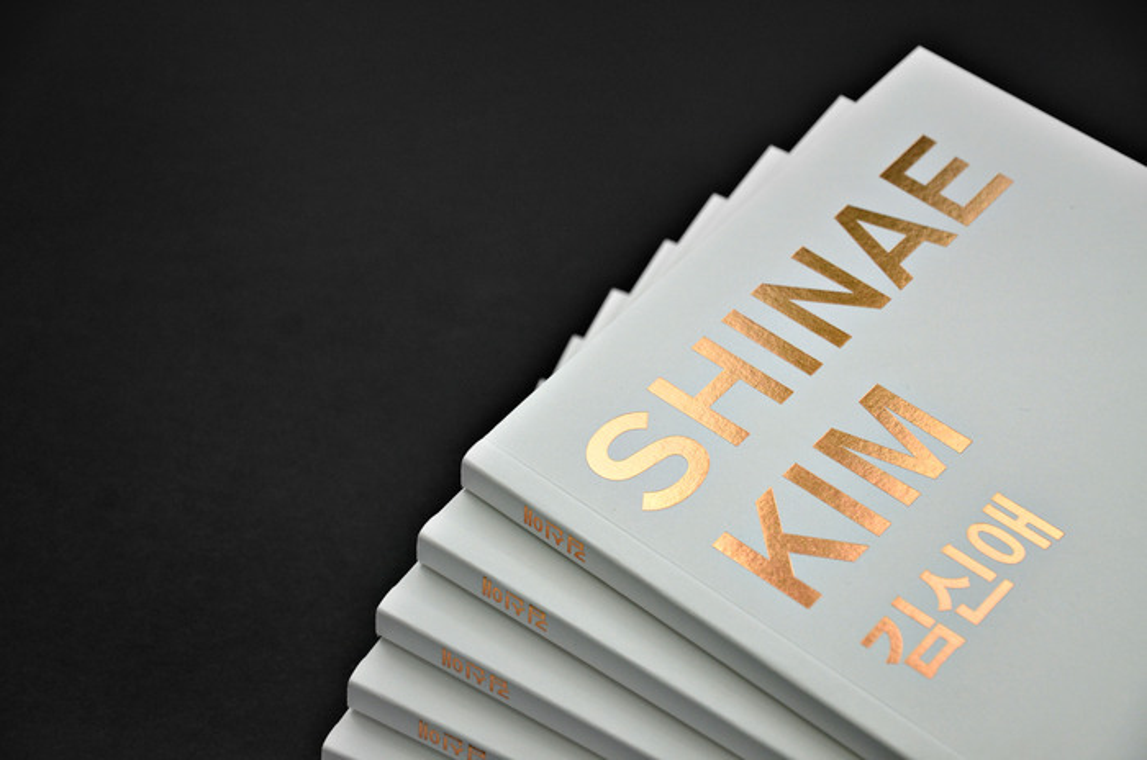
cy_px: 380
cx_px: 574
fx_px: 1240
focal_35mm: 39
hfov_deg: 49.6
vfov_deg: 34.1
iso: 800
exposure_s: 1/60
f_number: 4.2
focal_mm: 26
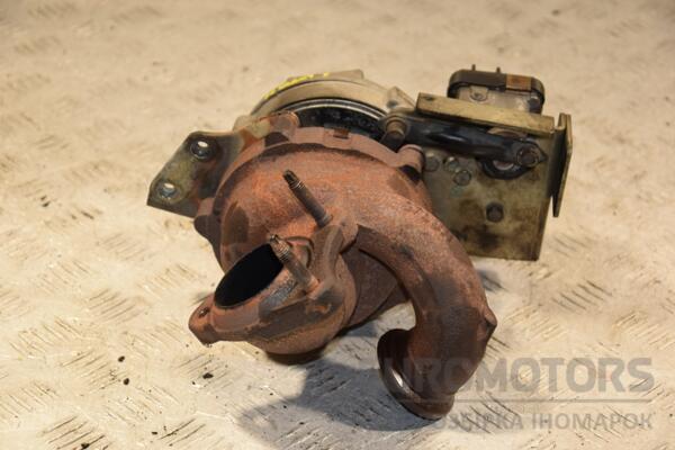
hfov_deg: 20.6
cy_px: 225
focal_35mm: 99
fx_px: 1856
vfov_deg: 13.8
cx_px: 338
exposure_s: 1/160
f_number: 5.3
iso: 800
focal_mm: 66
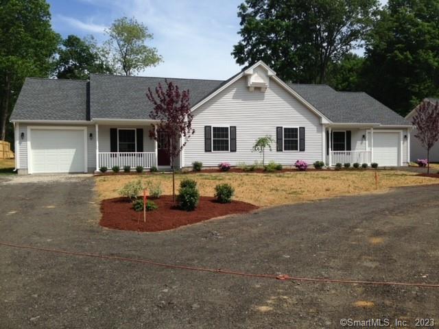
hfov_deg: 55.4
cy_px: 164
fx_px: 419
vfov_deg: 42.9
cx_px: 220
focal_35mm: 33
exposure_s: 1/2008
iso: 50
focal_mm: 4.12
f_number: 2.4
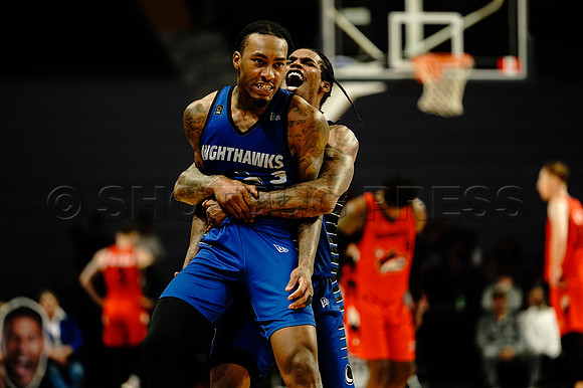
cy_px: 194
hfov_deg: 10.3
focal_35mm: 200
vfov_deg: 6.9
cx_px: 292
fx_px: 3237
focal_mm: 200
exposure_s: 1/1600
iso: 5000
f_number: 2.8
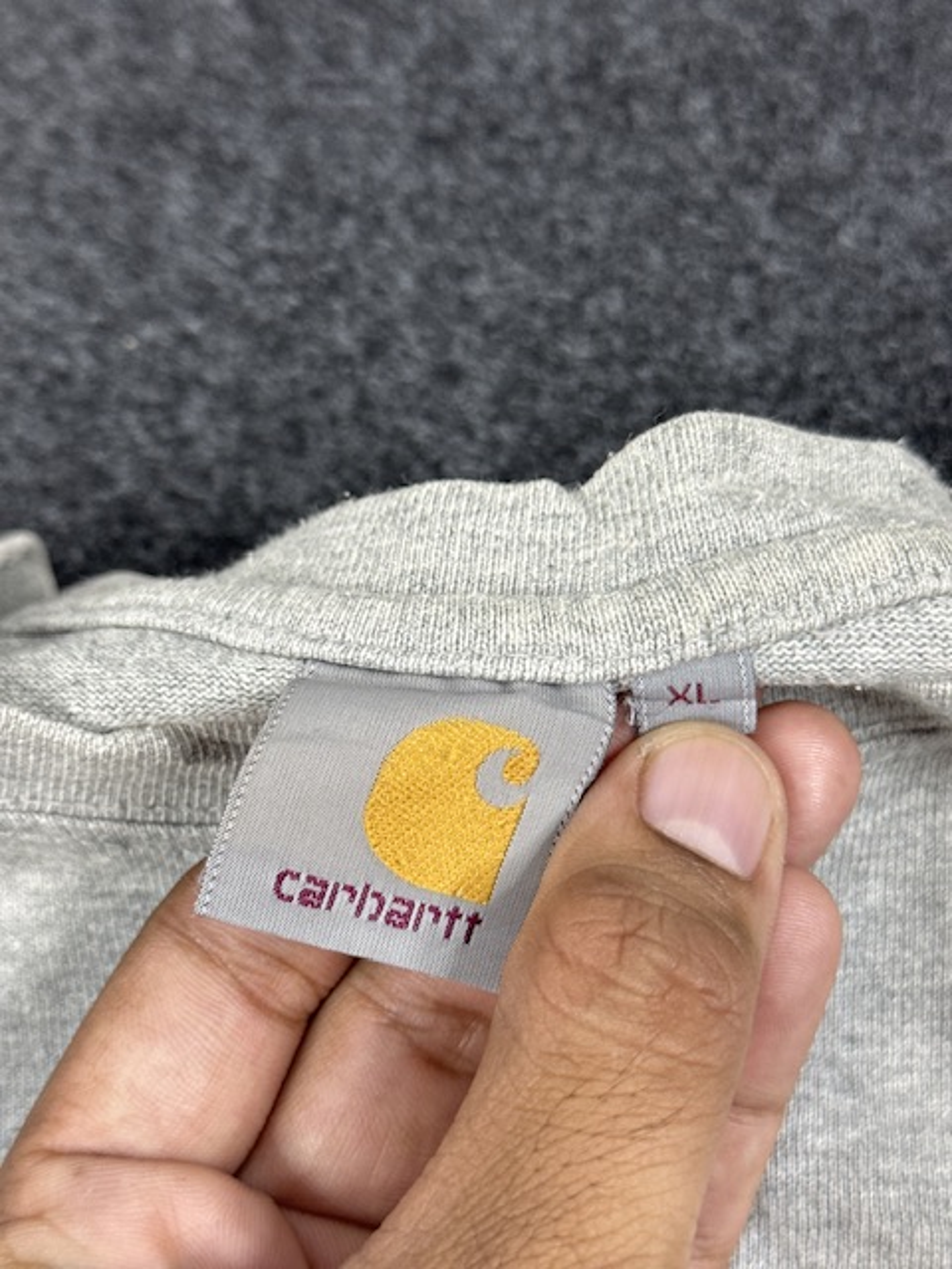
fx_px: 1760
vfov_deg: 39.7
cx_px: 476
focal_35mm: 48
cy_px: 634
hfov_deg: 30.3
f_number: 1.78
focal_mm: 6.76
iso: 80
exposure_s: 1/50
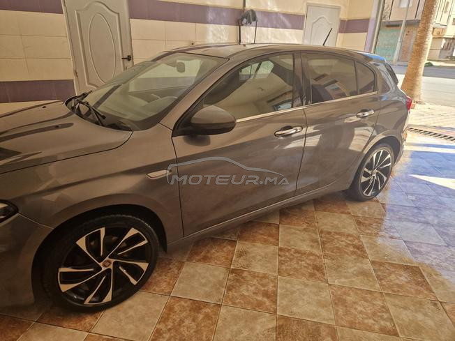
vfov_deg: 58.9
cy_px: 170
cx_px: 228
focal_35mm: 23
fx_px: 302
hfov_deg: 73.9
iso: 50
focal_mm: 5.4
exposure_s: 1/180
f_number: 1.8
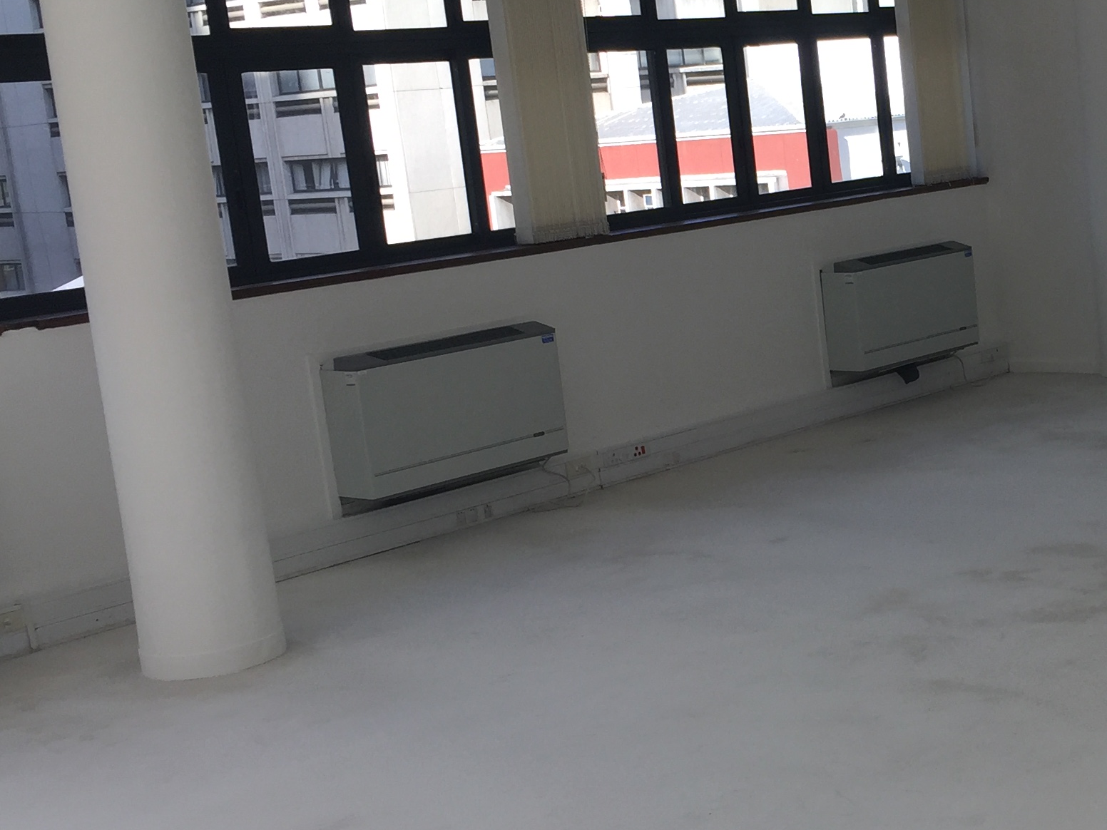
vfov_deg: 24.0
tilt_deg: -10.8
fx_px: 1951
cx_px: 970
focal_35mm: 61
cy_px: 421
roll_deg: +4.0
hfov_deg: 30.5
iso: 32
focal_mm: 4.15
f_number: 2.2
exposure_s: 1/501
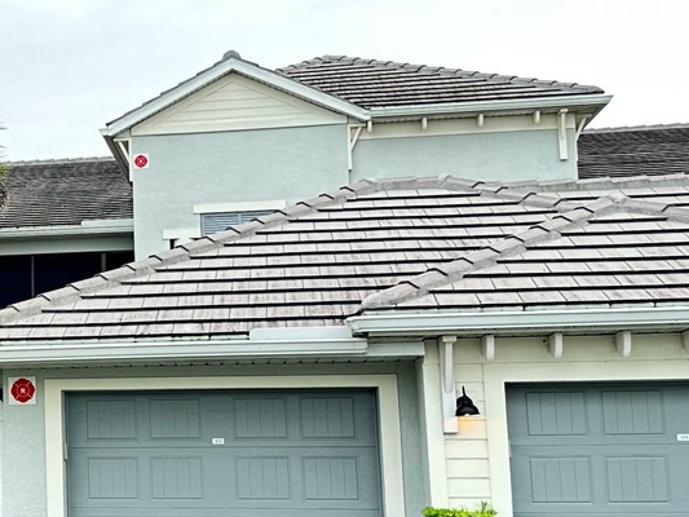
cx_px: -57
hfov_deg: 25.2
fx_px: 1433
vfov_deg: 20.4
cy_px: 260
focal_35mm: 72
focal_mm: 6.86
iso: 80
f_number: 1.78
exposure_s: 1/303
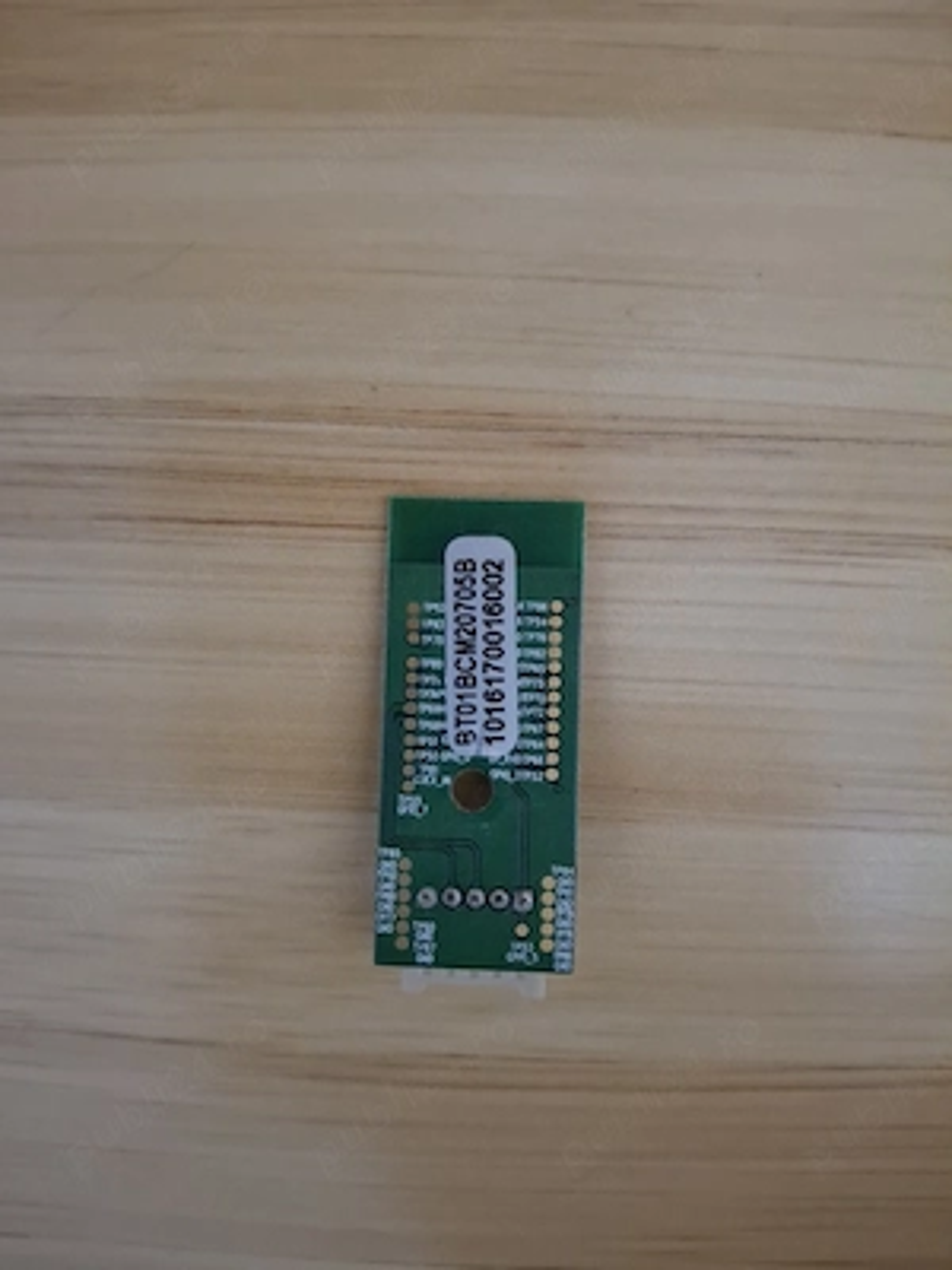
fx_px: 917
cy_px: 635
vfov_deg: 69.4
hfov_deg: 54.9
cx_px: 476
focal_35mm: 25
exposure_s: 1/17
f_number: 1.8
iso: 1600
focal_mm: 4.69
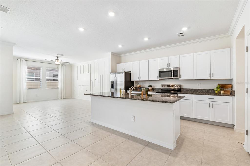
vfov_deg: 77.3
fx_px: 104
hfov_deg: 100.4
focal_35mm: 15
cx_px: 125
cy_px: 83
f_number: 7.1
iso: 100
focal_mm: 10
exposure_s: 1/8
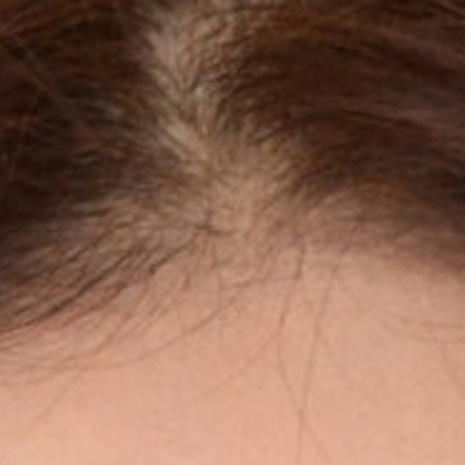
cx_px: 478
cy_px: 1560
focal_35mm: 1292
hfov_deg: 1.4
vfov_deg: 1.4
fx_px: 19637
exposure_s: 1/125
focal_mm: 105
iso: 1800
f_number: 4.5
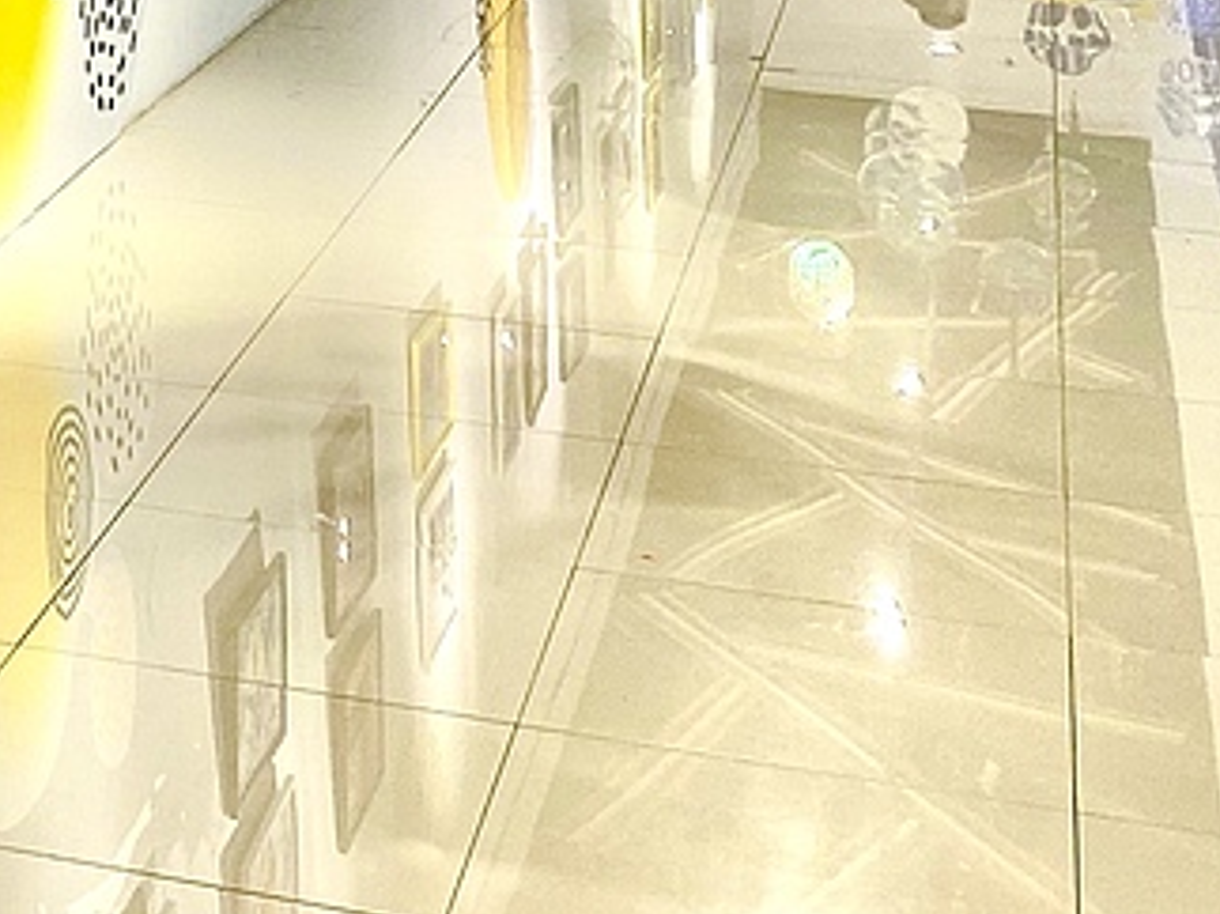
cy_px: -888
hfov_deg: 17.4
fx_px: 3629
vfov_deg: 12.7
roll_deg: -1.0
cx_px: -548
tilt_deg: +2.0
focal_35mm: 103
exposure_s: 1/50
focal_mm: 4.25
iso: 64
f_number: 1.8
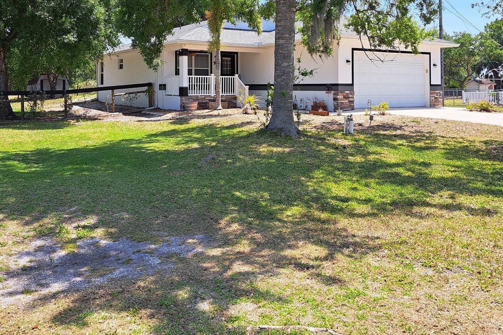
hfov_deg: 57.2
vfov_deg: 39.0
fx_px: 461
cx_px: 252
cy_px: 87
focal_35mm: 33
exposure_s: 1/1166
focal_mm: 5.23
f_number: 1.8
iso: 50
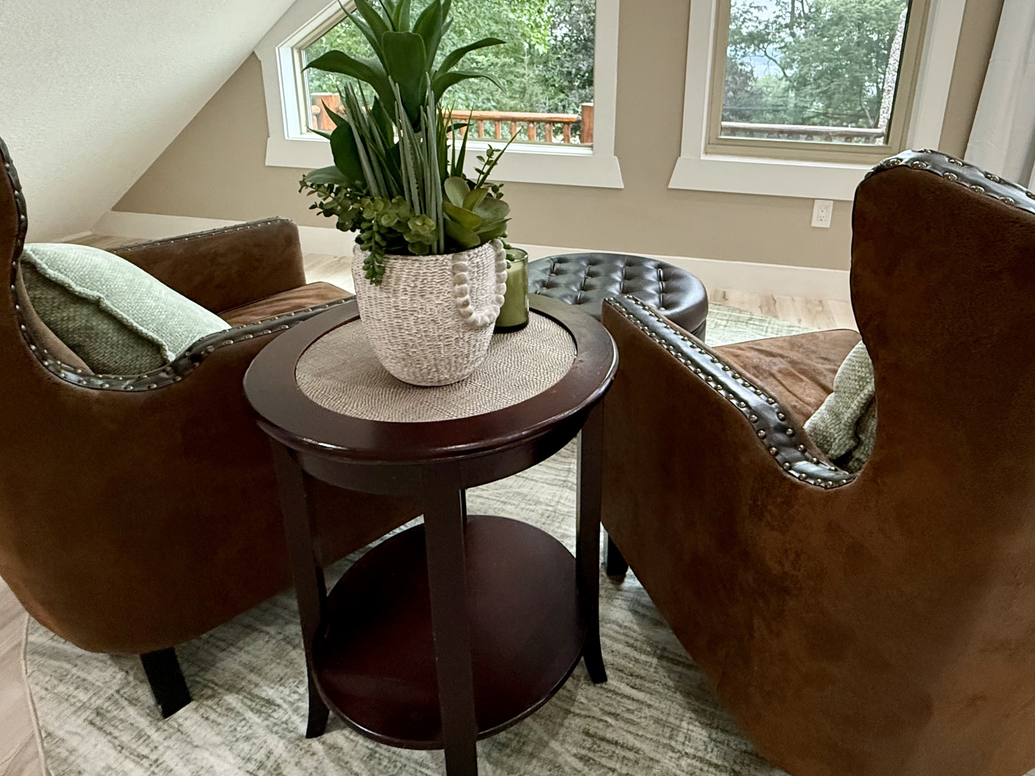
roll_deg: -1.7
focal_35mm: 22
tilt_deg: -17.7
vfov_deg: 59.9
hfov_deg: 75.7
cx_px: 609
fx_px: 658
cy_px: 269
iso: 400
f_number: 2.2
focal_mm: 2.22
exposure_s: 1/60
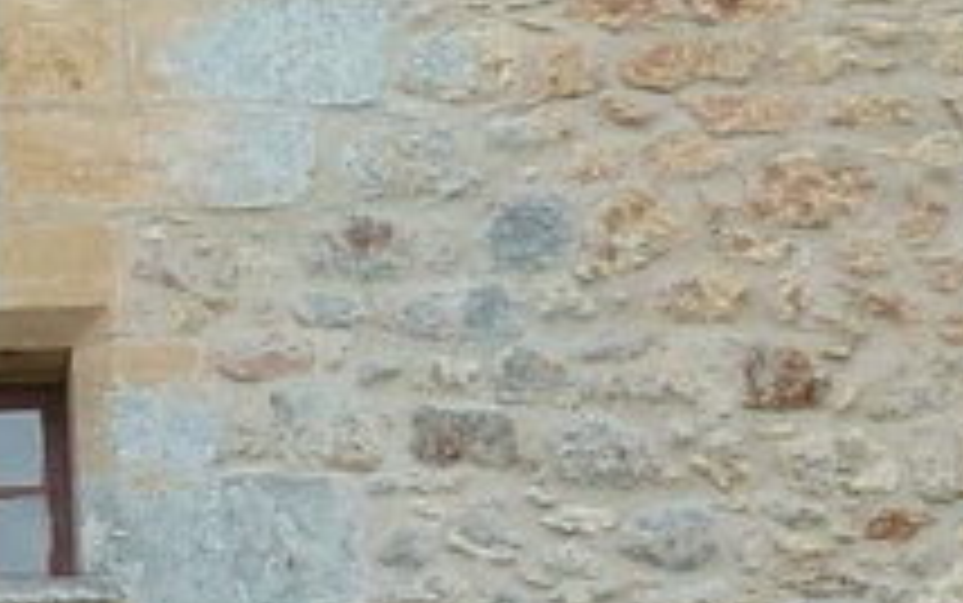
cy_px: 562
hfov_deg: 10.3
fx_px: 5199
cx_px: -410
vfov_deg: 6.6
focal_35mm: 198
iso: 80
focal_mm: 4.1
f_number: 4
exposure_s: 1/160
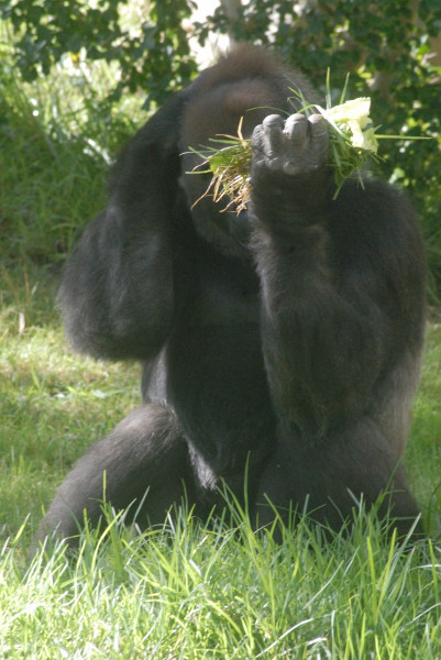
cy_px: 330
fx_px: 6053
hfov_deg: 4.2
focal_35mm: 330
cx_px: 220
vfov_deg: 6.2
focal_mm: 220
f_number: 13
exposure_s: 1/125
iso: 1600
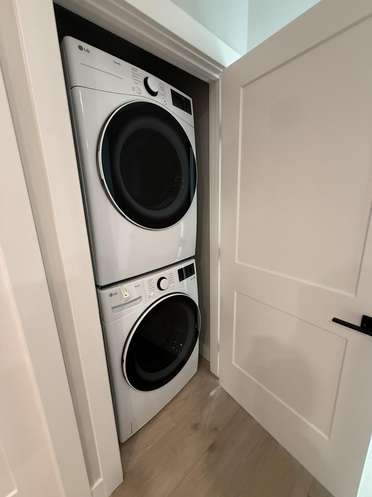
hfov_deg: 85.7
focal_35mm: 14
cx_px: 186
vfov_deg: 102.1
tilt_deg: -13.7
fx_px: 201
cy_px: 248
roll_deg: +1.1
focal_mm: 2.22
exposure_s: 1/60
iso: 400
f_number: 2.2
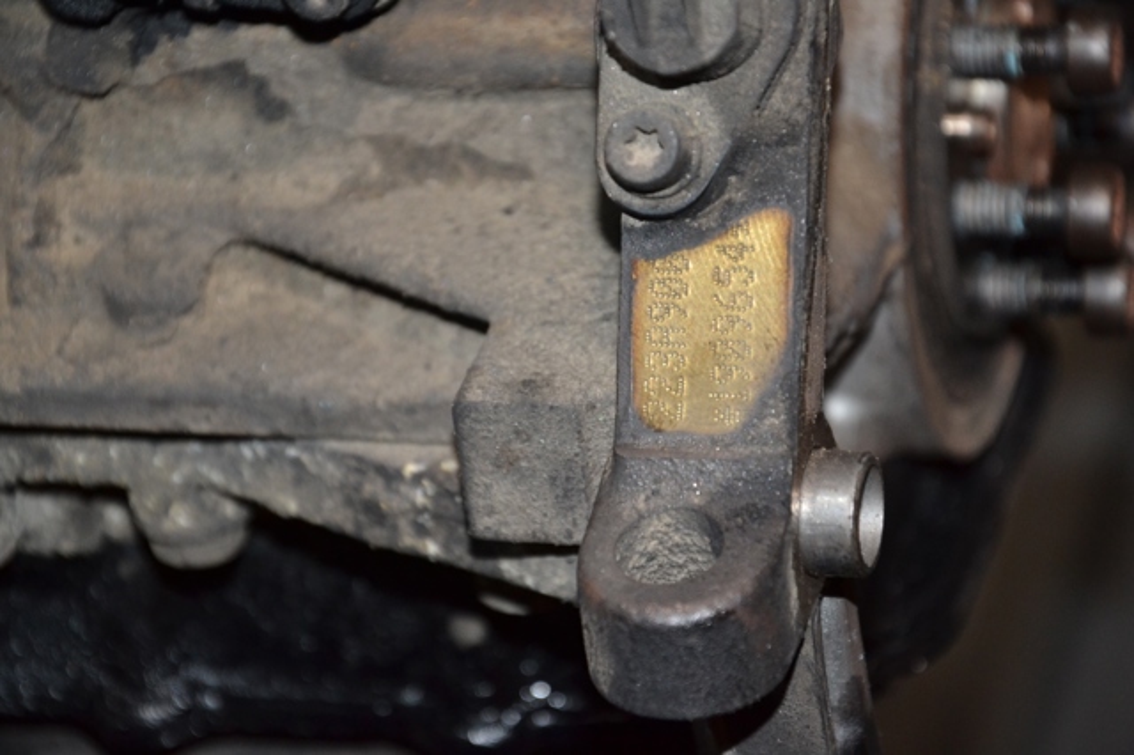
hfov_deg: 13.0
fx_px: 4958
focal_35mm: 158
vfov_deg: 8.7
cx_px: 567
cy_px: 378
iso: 800
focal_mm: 105
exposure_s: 1/60
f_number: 5.6
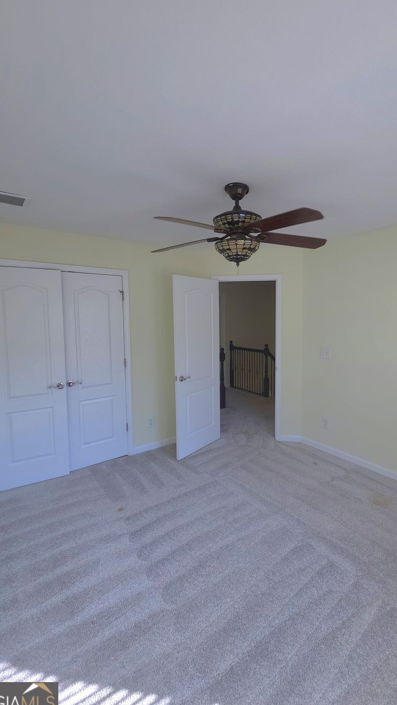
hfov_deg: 70.2
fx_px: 281
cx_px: 226
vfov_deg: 103.0
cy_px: 346
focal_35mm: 15
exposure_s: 1/90.1
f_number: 2.2
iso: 50
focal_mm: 2.2
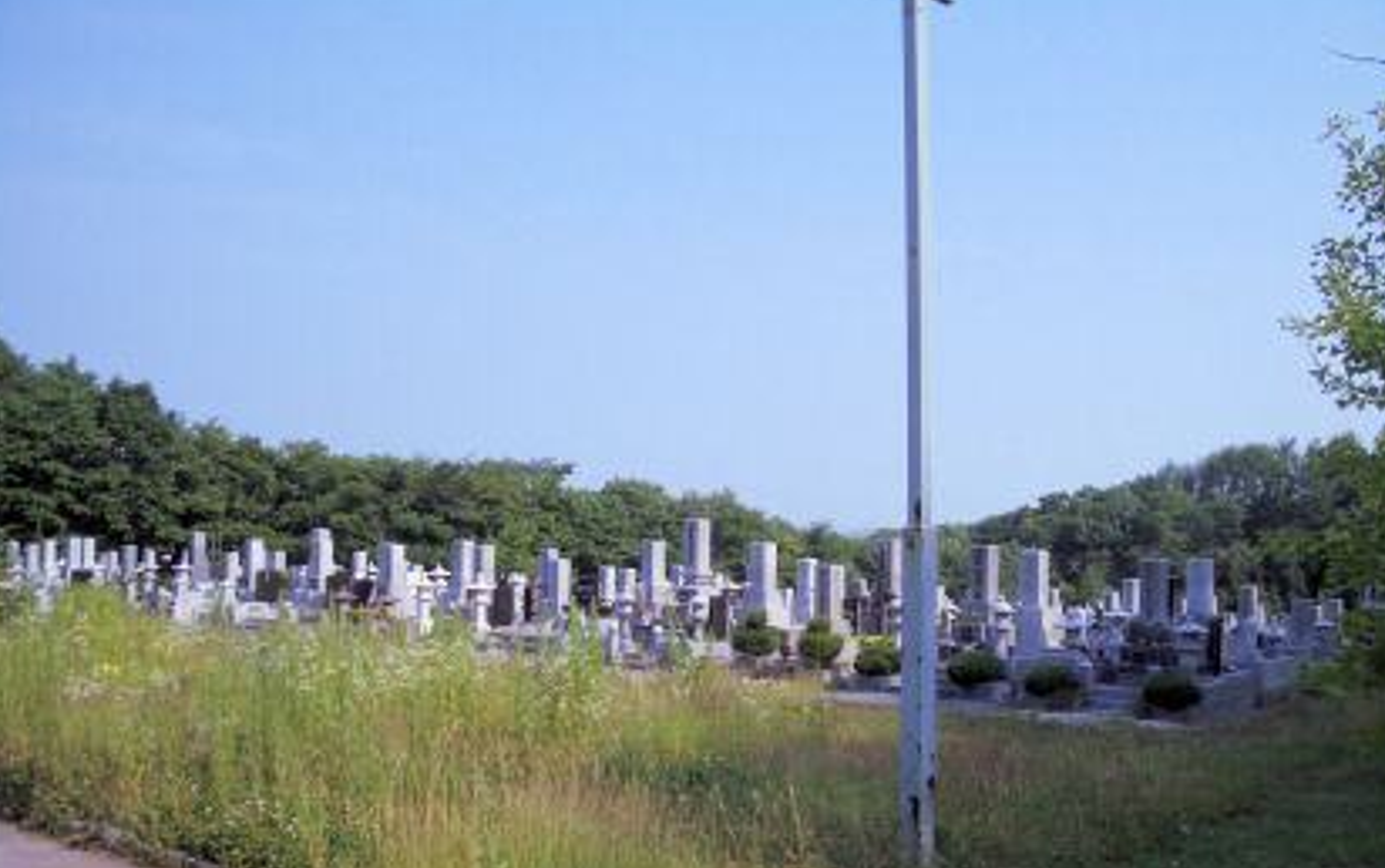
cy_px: 506
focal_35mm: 38
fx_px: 1435
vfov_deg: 33.6
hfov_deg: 51.5
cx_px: 686
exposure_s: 1/640
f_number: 4.3
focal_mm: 5.8
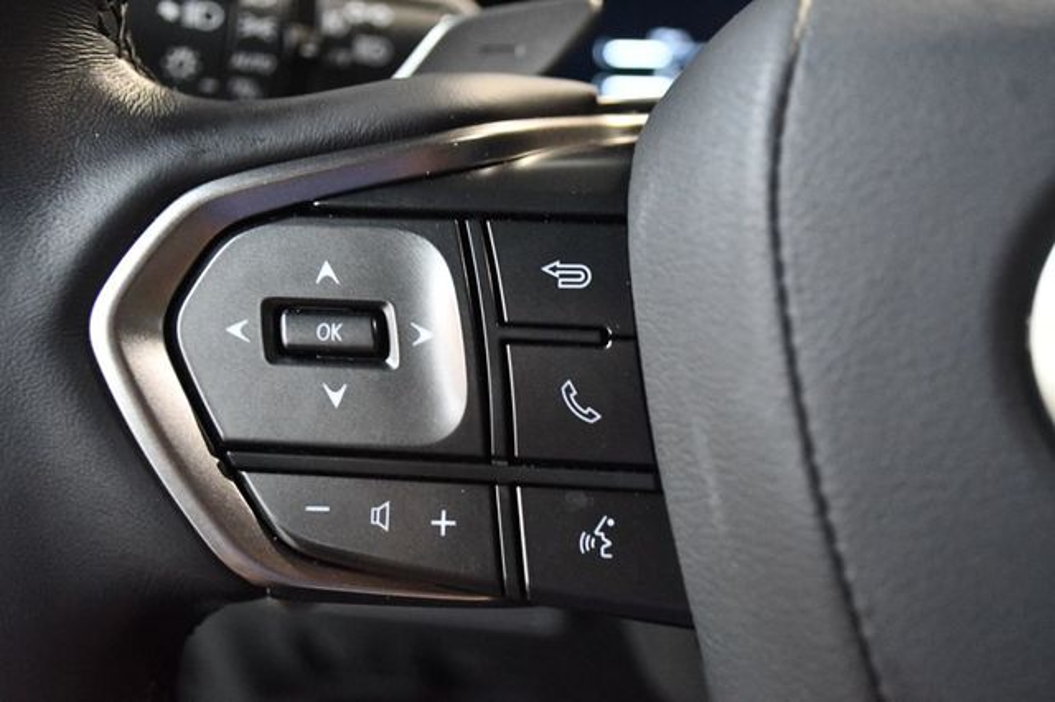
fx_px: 1406
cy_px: 351
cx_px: 528
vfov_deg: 28.0
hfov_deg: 41.1
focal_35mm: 48
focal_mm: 32
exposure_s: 1/60
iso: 9000
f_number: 4.8
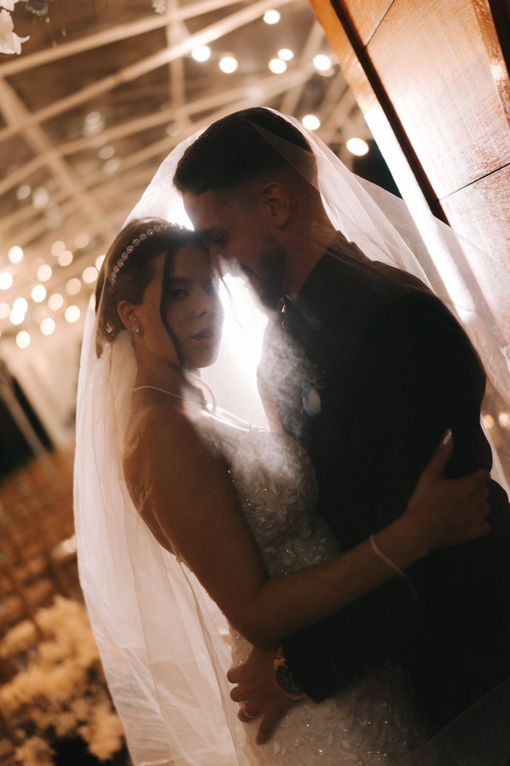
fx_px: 744
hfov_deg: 37.9
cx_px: 255
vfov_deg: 54.4
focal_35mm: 35
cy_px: 383
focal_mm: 35
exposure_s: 1/250
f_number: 1.2
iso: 1000
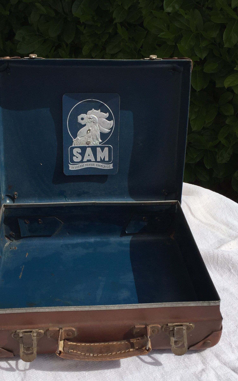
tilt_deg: -32.1
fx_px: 436
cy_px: 194
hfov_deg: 30.4
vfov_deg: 47.2
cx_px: 94
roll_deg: +0.4
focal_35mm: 42
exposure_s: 1/4950
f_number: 2.2
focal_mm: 4.15
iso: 32
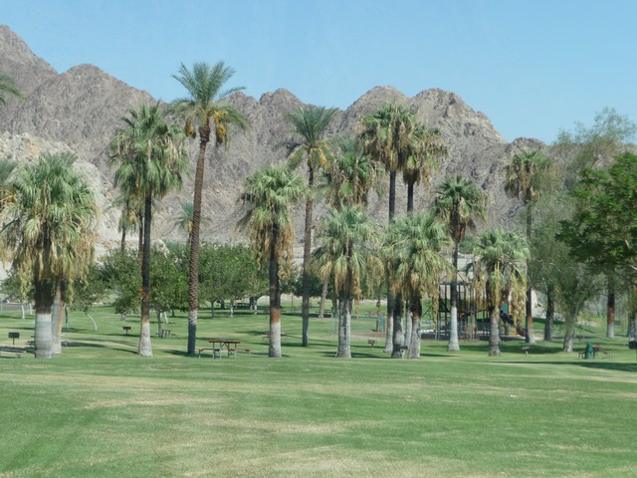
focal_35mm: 89
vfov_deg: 16.6
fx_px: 1638
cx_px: 318
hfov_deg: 22.0
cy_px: 239
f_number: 4.7
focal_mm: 15.2
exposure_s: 1/500
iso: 100
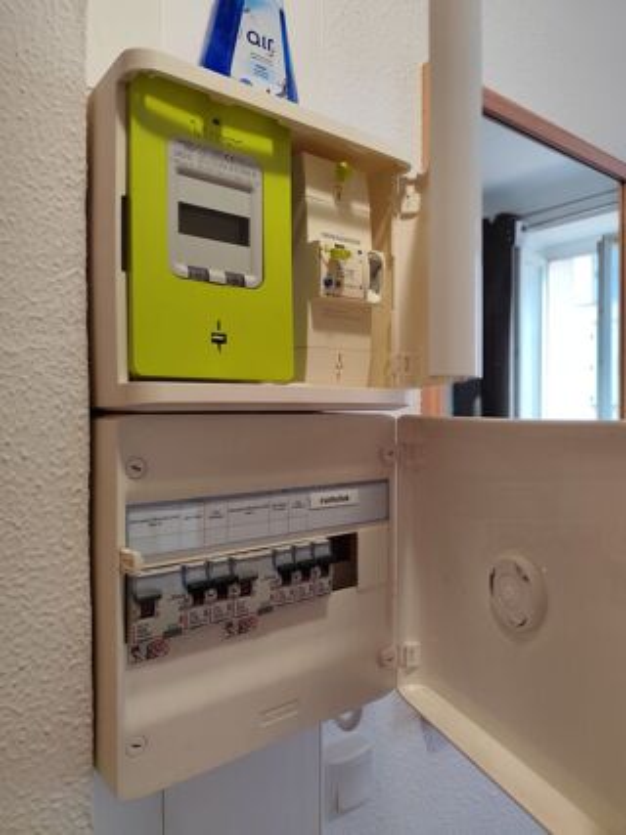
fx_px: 555
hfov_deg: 58.9
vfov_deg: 73.9
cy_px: 418
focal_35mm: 23
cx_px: 313
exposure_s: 1/100
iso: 160
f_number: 1.65
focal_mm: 6.19
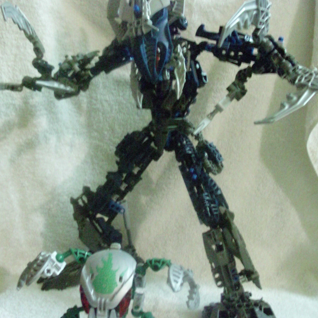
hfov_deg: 37.6
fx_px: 468
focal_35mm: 45
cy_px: 167
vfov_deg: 37.5
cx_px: 159
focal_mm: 6.3
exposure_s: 1/11
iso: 1600
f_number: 3.1
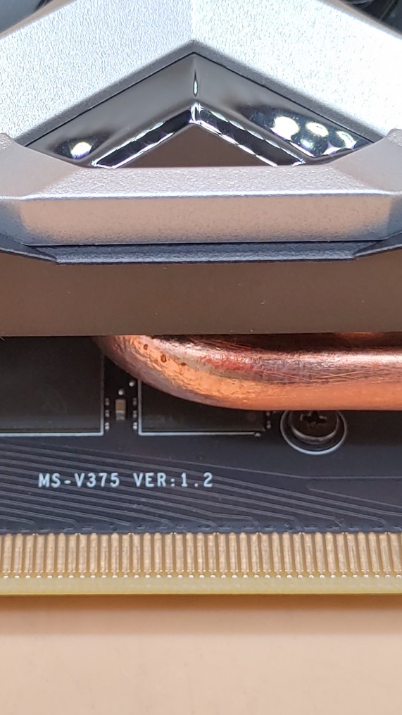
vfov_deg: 31.0
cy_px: 375
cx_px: 115
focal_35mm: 68
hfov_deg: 17.7
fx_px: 1288
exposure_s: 1/63
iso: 50
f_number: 1.8
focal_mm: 4.36
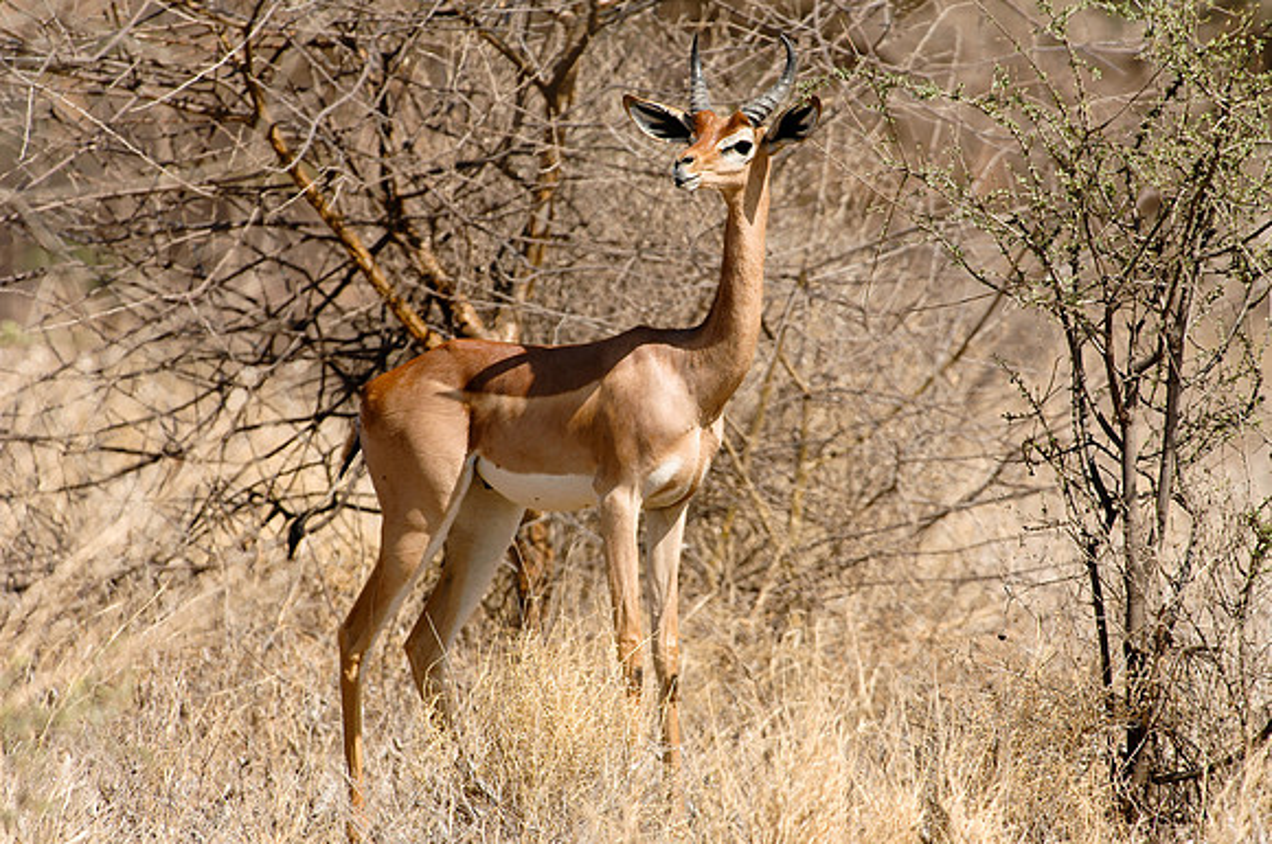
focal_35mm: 450
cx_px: 636
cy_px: 422
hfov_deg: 4.6
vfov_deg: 3.0
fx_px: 15878
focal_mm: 300
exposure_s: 1/400
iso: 100
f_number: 6.3
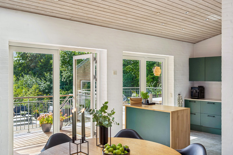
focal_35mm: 35
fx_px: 226
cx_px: 116
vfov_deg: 37.8
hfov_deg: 54.4
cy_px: 78
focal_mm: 35
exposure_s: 1/100
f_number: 8
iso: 200
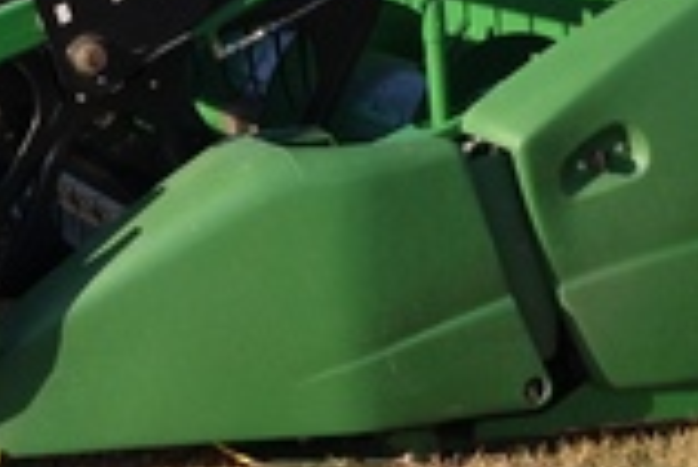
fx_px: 2445
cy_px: 129
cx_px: 49
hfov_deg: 16.0
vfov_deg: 10.9
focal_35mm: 126
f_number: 2.4
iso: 50
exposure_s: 1/944
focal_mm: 4.28
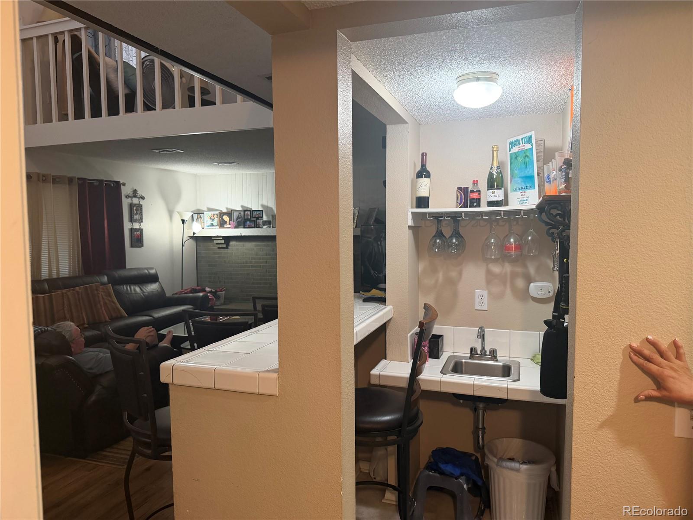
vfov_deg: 56.8
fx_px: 480
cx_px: 346
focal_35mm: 24
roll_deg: +0.0
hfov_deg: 71.6
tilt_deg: -3.8
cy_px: 260
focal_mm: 6.76
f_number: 1.78
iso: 250
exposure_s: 1/60
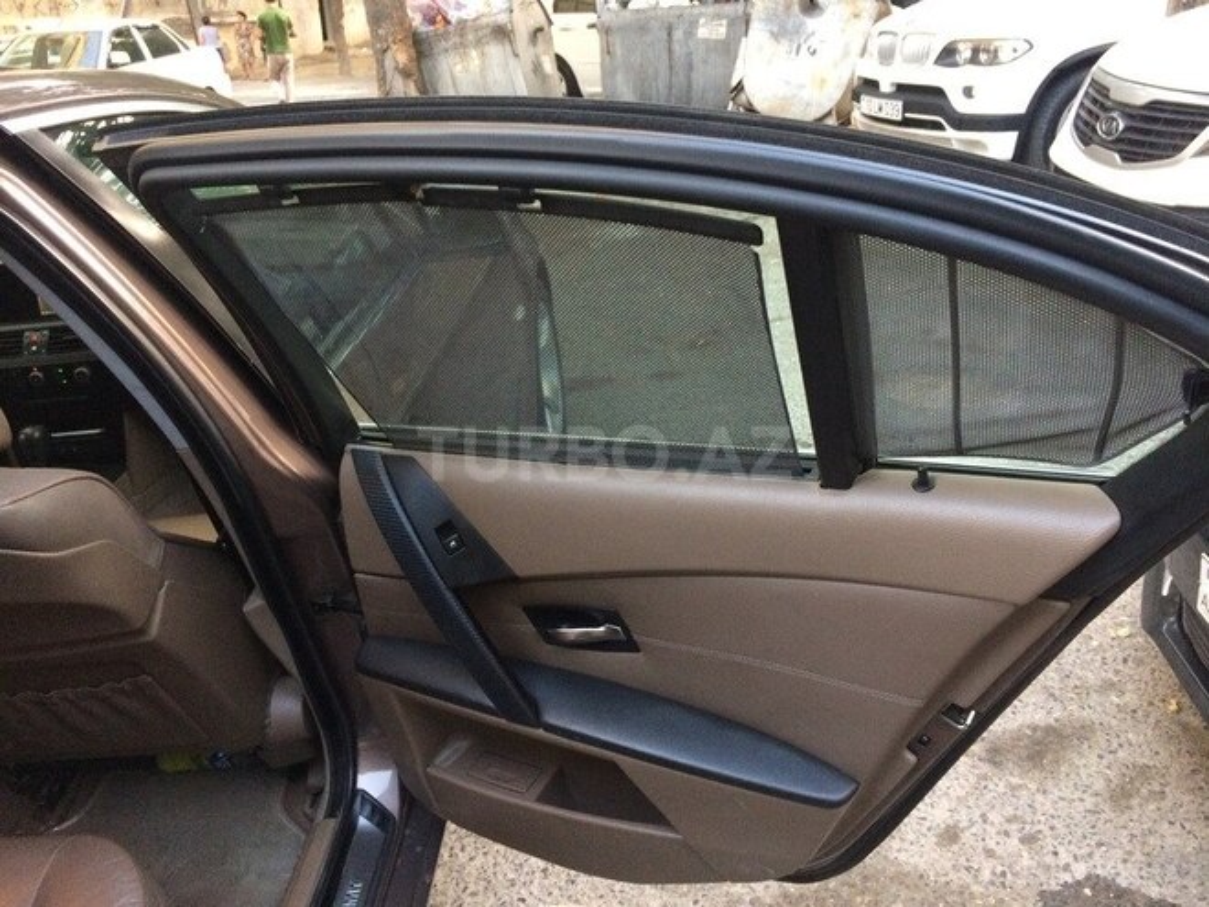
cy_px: 454
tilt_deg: -25.2
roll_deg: +1.2
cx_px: 604
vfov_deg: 48.2
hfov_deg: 61.7
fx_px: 1013
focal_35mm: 29
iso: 320
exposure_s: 1/33
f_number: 2.2
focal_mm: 4.15
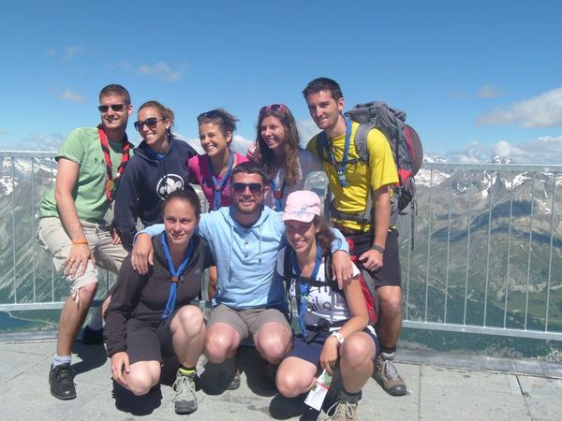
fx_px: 601
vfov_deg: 38.7
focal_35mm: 37
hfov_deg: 50.1
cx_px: 281
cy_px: 210
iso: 100
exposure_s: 1/1300
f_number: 4
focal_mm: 6.7
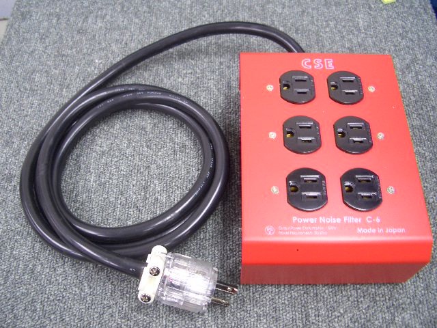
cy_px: 164
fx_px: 442
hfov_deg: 52.6
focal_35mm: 35
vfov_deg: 40.7
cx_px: 218
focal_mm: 5.8
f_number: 2.6
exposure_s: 1/13
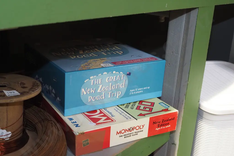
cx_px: 117
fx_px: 312
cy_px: 86
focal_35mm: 48
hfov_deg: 41.1
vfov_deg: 28.0
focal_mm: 23
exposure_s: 1/60
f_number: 5.6
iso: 2500
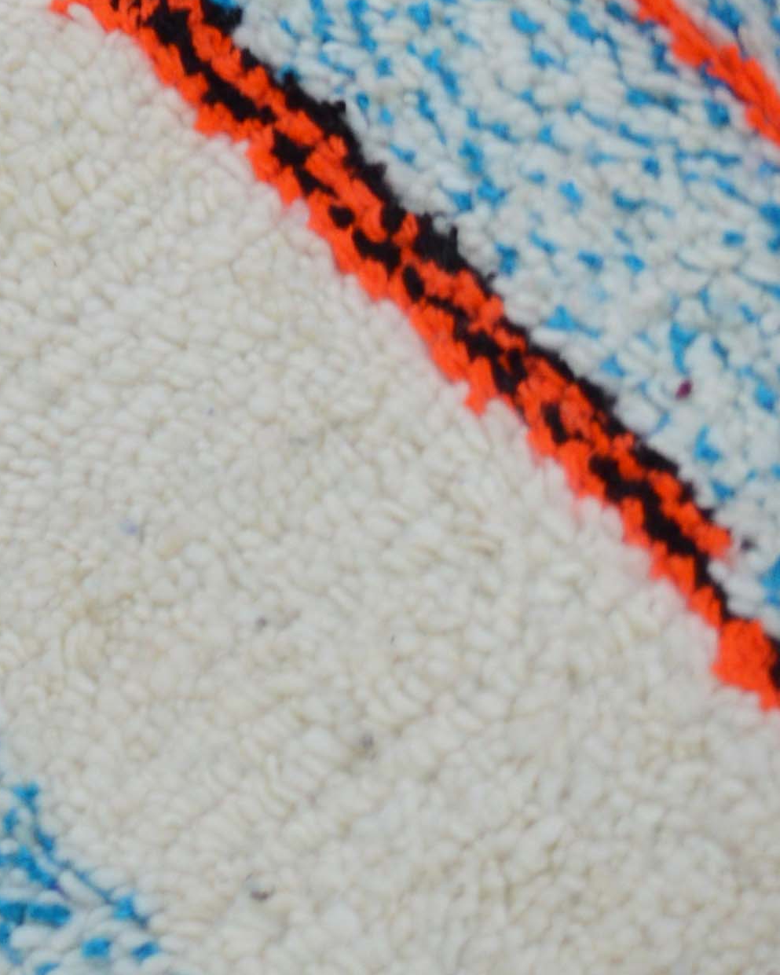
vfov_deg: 12.6
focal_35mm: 150
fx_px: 4328
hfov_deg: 10.1
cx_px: -163
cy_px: -130
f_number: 3.8
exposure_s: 1/40
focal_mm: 22
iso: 400
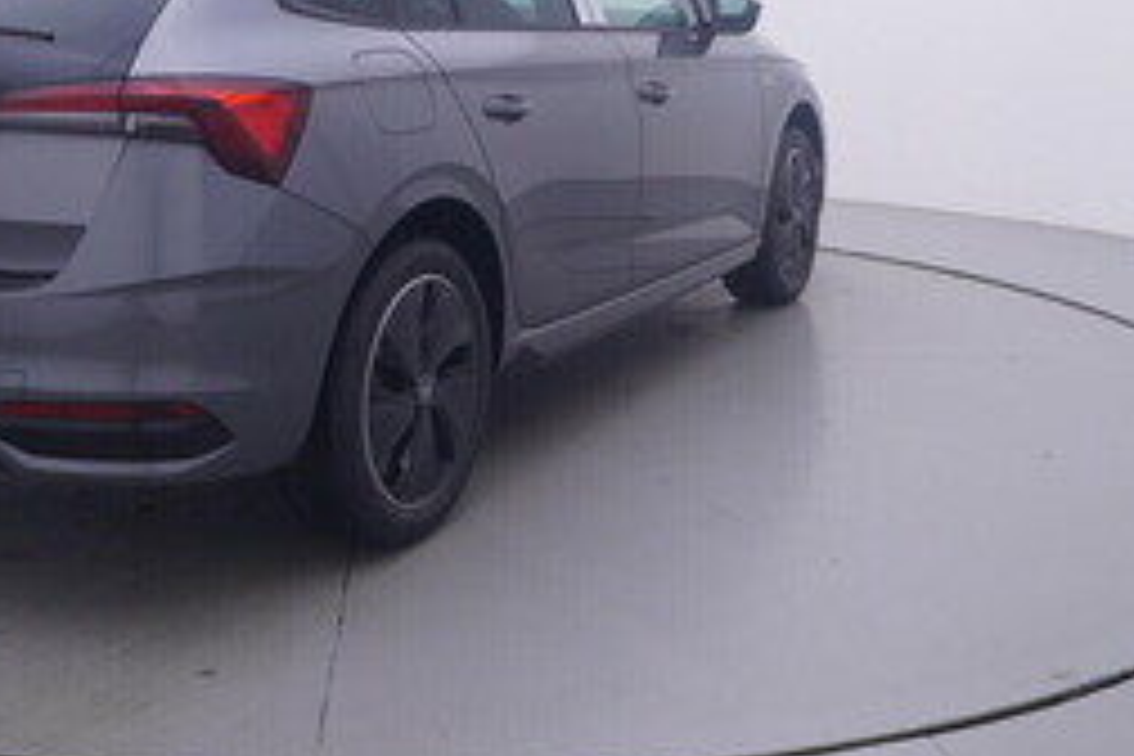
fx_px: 1546
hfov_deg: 39.9
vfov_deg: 26.4
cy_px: 52
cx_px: 394
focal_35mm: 49
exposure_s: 1/80
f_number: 5
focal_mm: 15
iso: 200
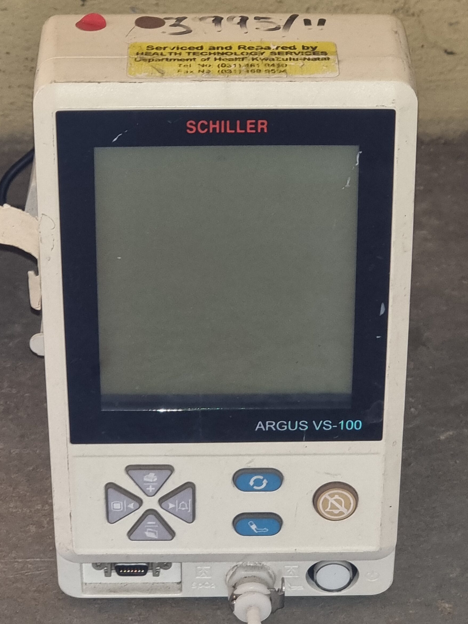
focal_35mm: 79
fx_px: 1424
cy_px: 307
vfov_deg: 24.7
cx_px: 243
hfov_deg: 18.7
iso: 320
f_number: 2.4
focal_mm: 9
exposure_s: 1/33
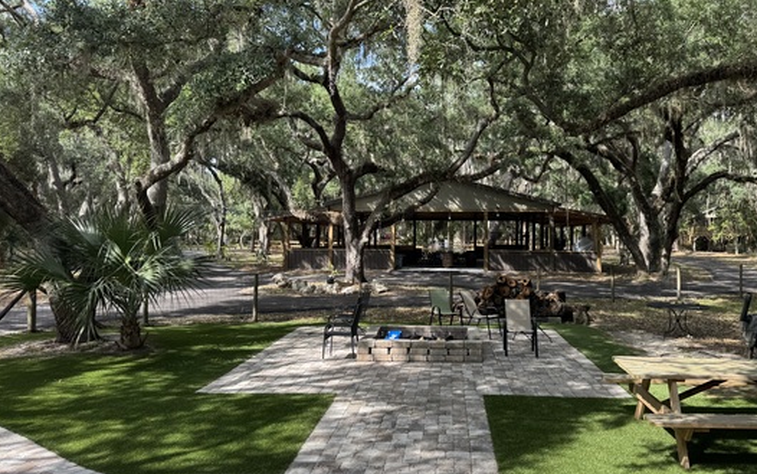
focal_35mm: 29
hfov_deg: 64.5
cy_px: 223
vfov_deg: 43.2
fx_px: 598
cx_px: 419
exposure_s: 1/782
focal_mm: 6.76
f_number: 1.78
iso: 80
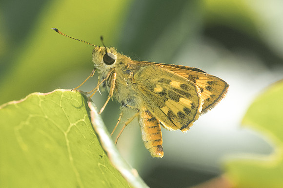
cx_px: 157
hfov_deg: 5.3
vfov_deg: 3.5
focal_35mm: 390
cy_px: 104
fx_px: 3061
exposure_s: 1/250
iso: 1000
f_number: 14
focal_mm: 150
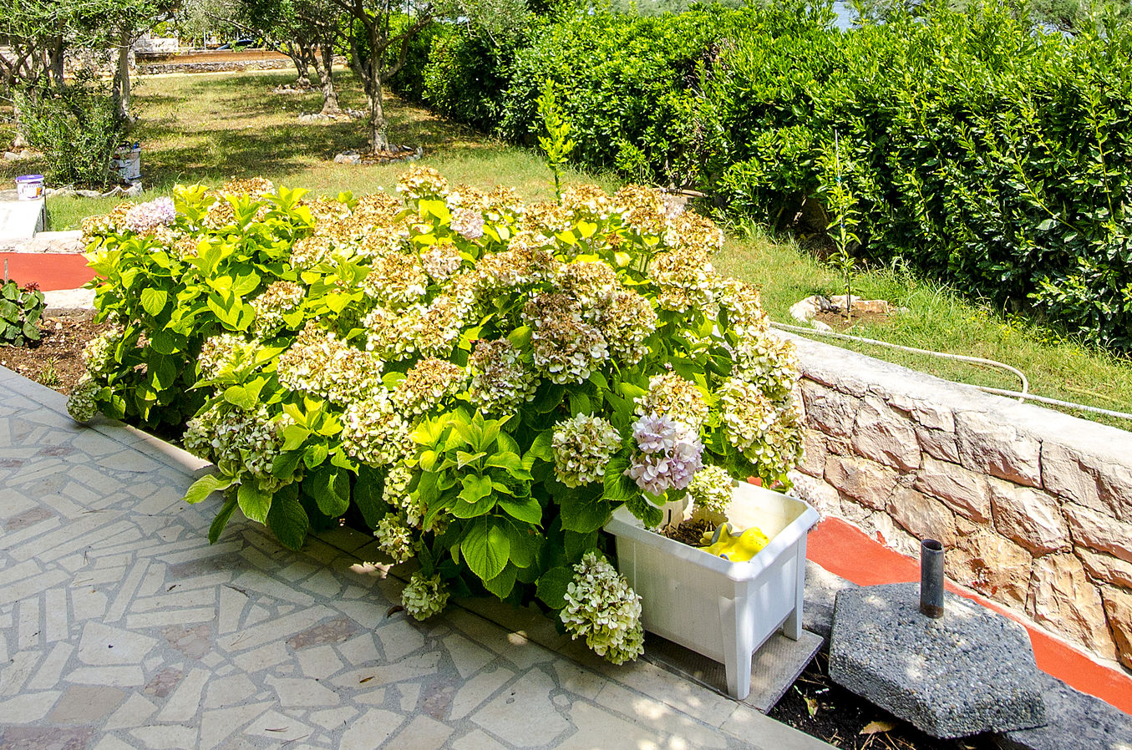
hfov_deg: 60.3
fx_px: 973
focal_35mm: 31
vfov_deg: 37.3
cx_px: 515
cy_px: -16
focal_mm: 10
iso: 100
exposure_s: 1/320
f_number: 10
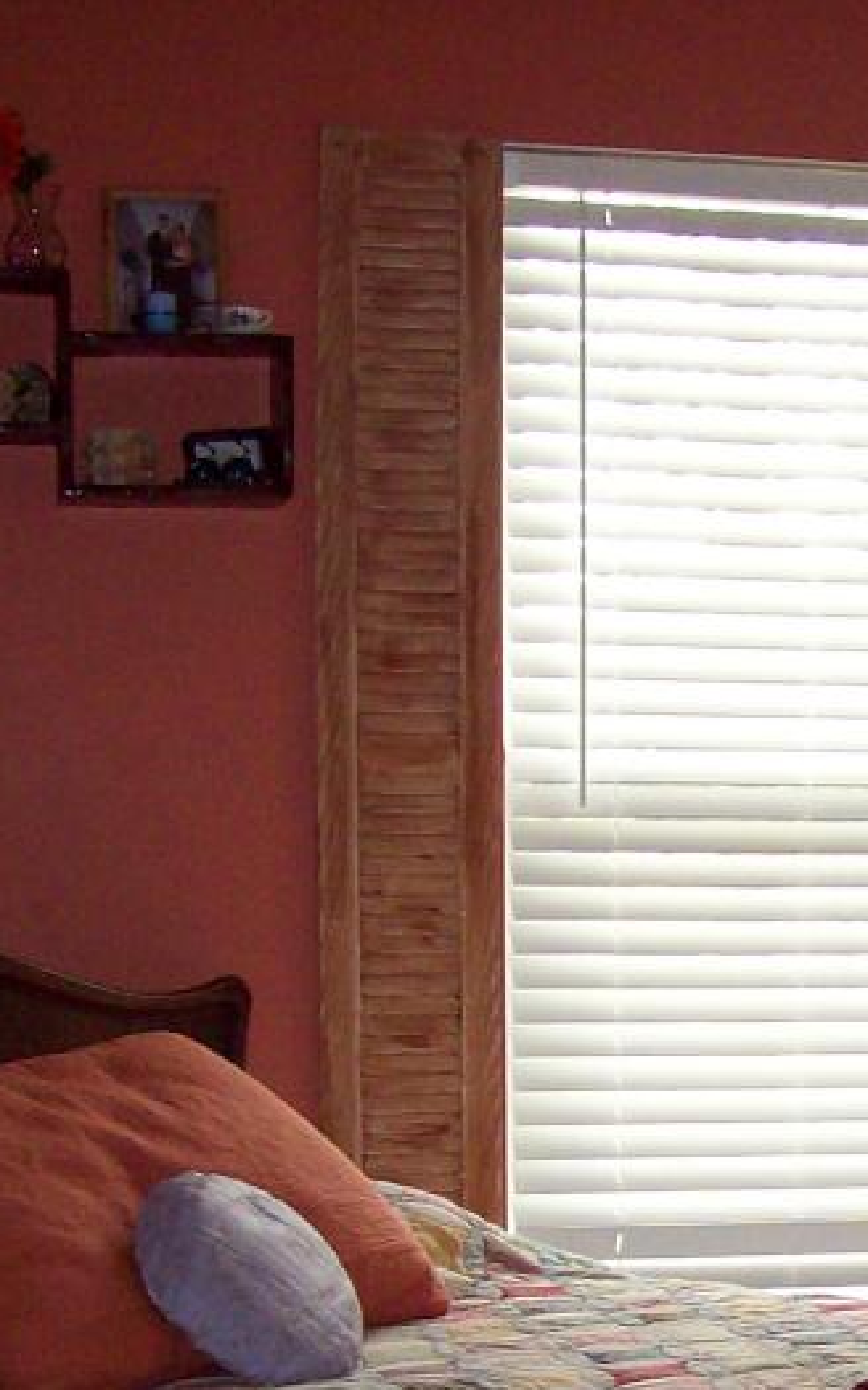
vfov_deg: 21.8
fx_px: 3521
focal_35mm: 93
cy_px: 1267
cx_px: 910
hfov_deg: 13.8
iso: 140
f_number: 2.7
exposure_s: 1/64
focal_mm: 6
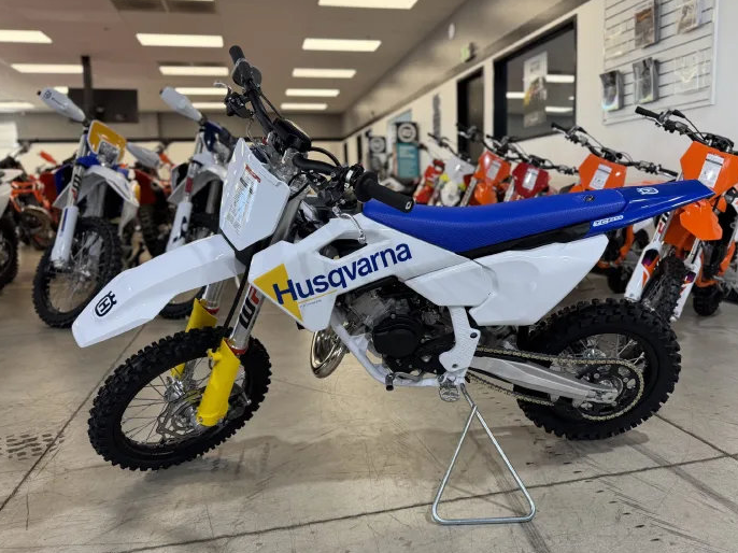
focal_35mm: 28
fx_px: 597
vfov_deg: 49.7
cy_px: 285
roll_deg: +1.2
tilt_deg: -8.8
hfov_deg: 63.3
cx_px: 409
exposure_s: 1/120
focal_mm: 6.76
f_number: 1.78
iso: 125
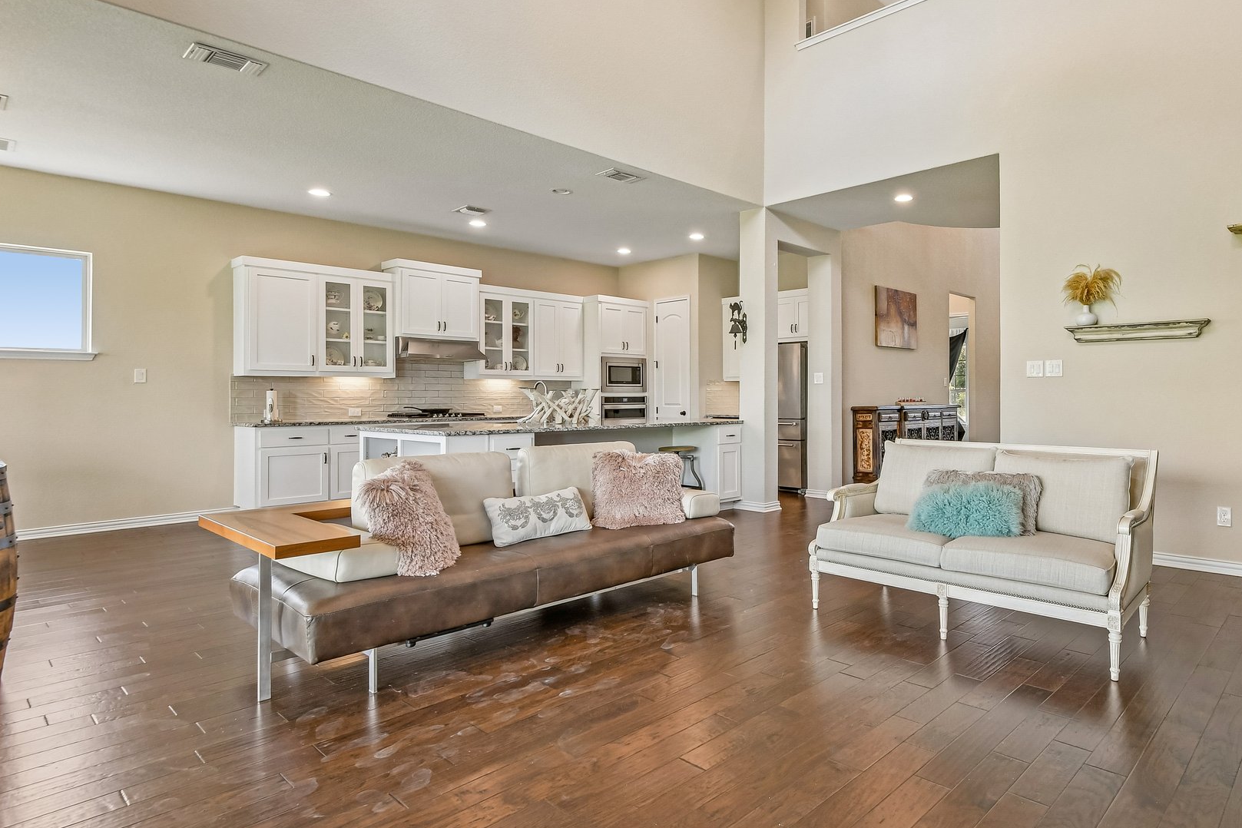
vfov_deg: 64.2
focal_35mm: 19
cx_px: 774
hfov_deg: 85.3
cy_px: 350
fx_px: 655
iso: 400
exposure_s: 1/20
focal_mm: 10
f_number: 8
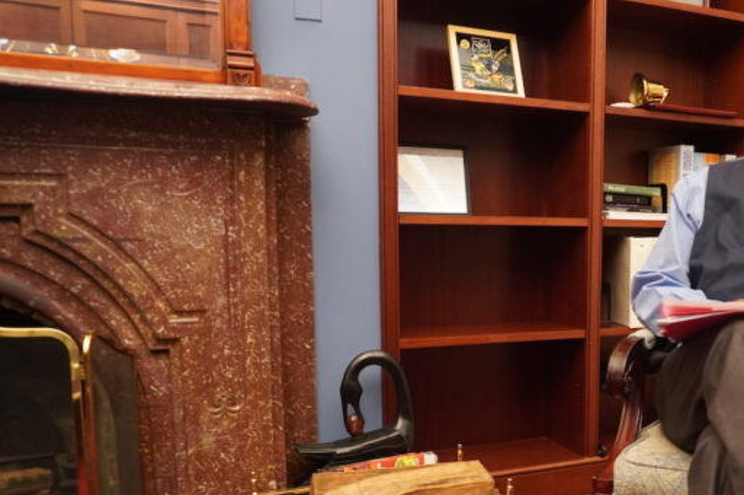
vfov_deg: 36.5
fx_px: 744
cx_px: 522
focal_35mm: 36
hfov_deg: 51.7
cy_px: 324
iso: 2000
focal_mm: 16
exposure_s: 1/30
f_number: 3.5
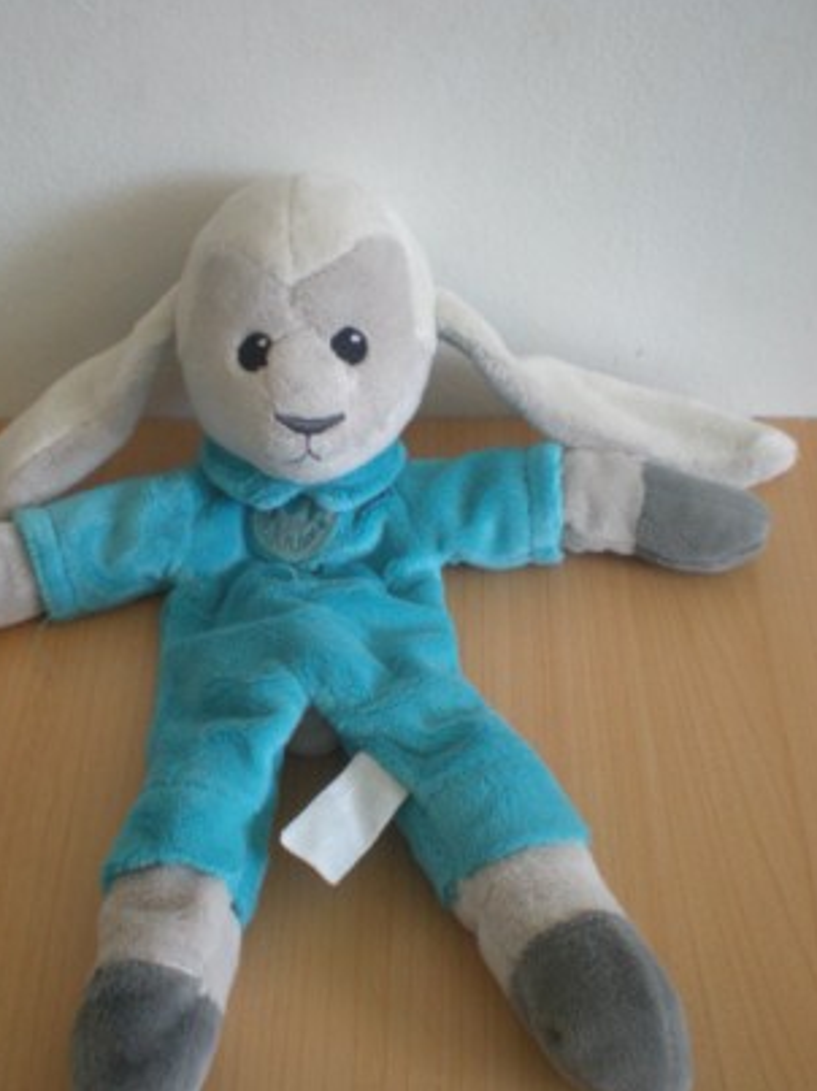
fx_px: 1543
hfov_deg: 29.6
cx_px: 319
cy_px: 587
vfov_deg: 38.9
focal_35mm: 49
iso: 200
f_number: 3.1
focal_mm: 6.3
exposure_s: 1/28.2
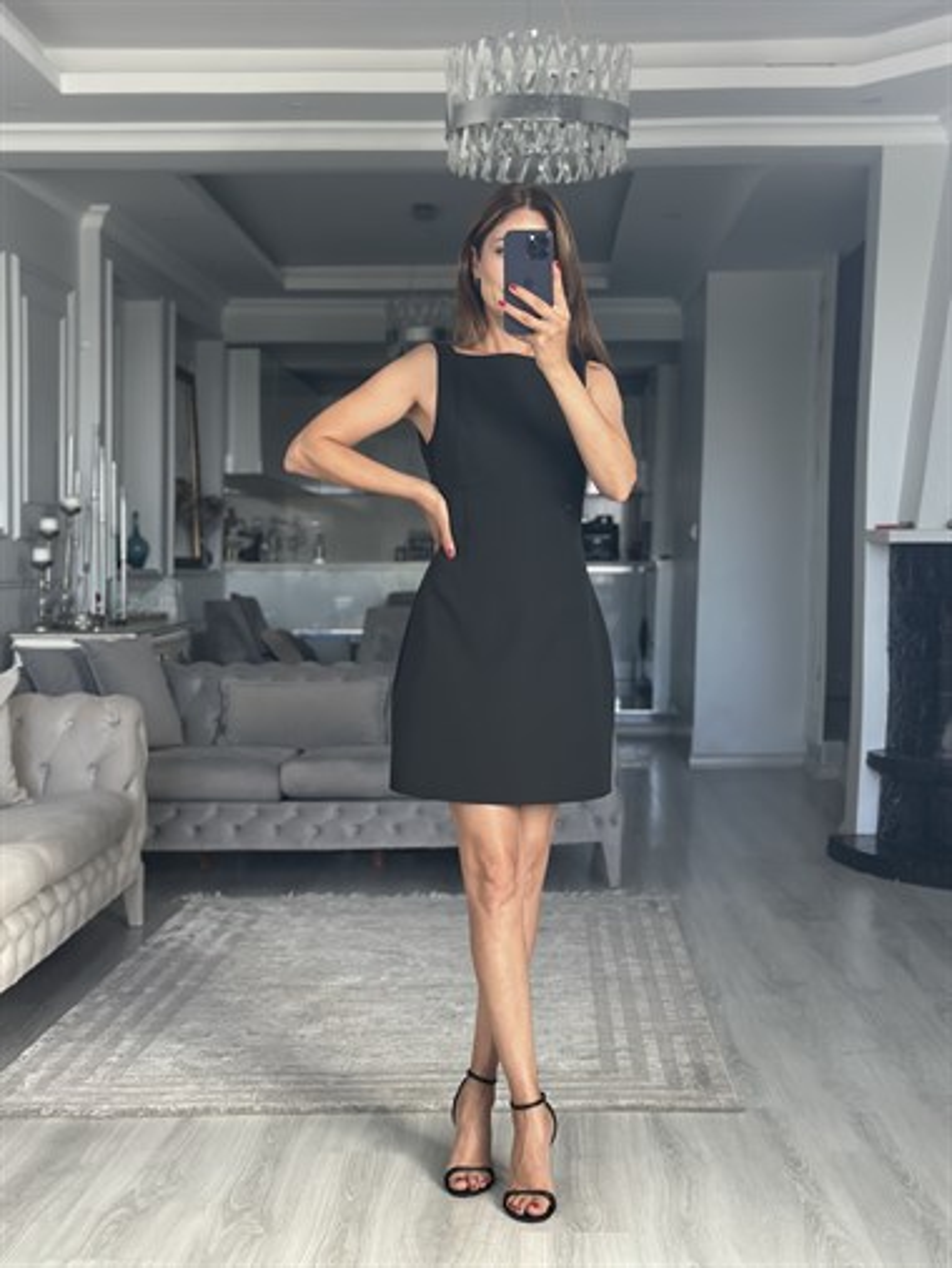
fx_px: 1759
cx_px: 476
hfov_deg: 30.3
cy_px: 634
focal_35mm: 48
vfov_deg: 39.6
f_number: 1.78
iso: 125
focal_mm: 6.86
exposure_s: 1/93
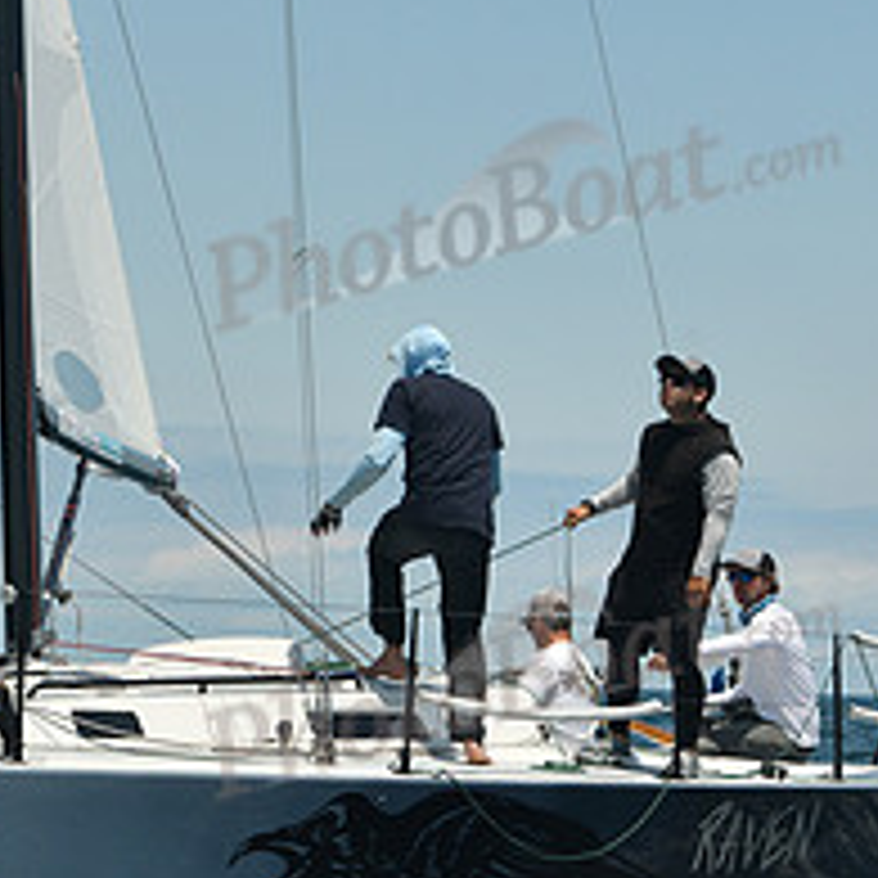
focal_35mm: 228
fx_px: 6543
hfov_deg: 7.6
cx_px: -23
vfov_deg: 7.7
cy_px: 511
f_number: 9
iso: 320
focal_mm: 90
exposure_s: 1/640
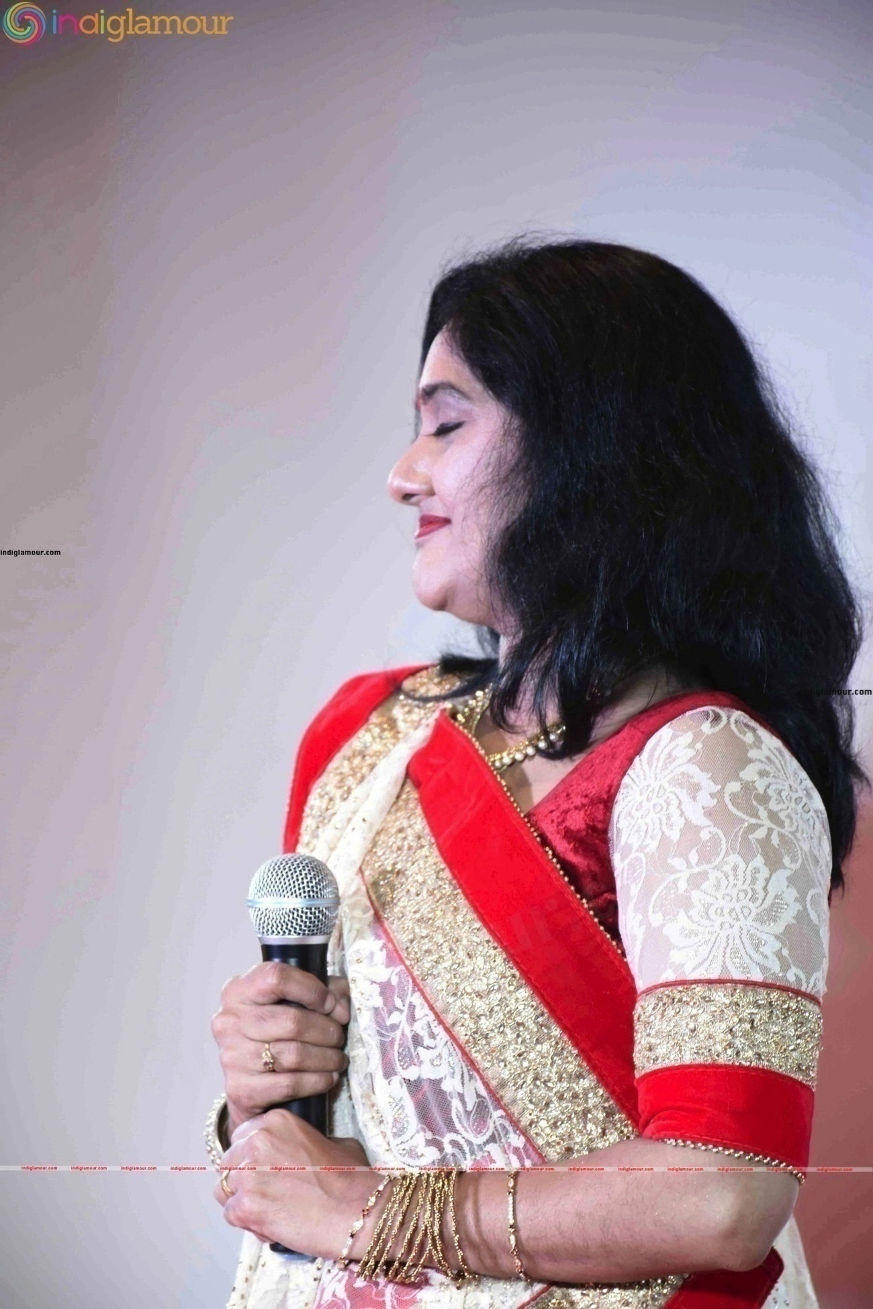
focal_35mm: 210
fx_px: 7638
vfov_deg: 9.8
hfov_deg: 6.5
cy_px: 654
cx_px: 436
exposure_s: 1/100
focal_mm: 140
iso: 1000
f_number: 5.6
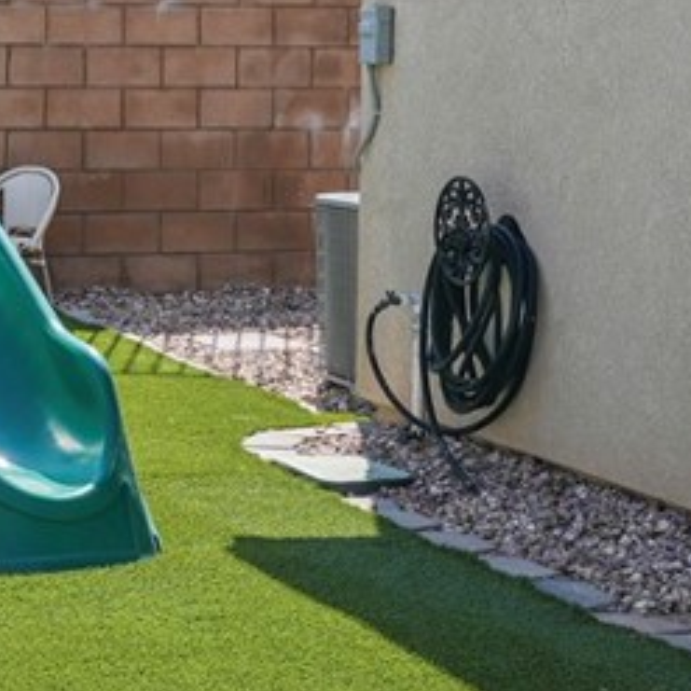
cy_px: -7
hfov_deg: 15.8
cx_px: -252
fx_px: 2343
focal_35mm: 104
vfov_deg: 16.4
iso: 40
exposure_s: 1/125
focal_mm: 29.5
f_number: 7.1
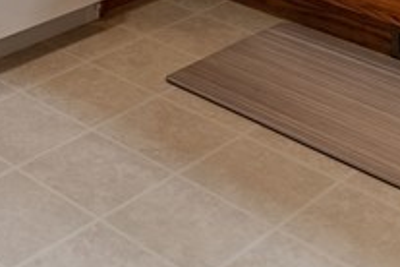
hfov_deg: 21.6
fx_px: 989
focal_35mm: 89
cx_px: -44
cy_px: -375
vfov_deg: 12.2
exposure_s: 1/320
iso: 200
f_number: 3.2
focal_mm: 17
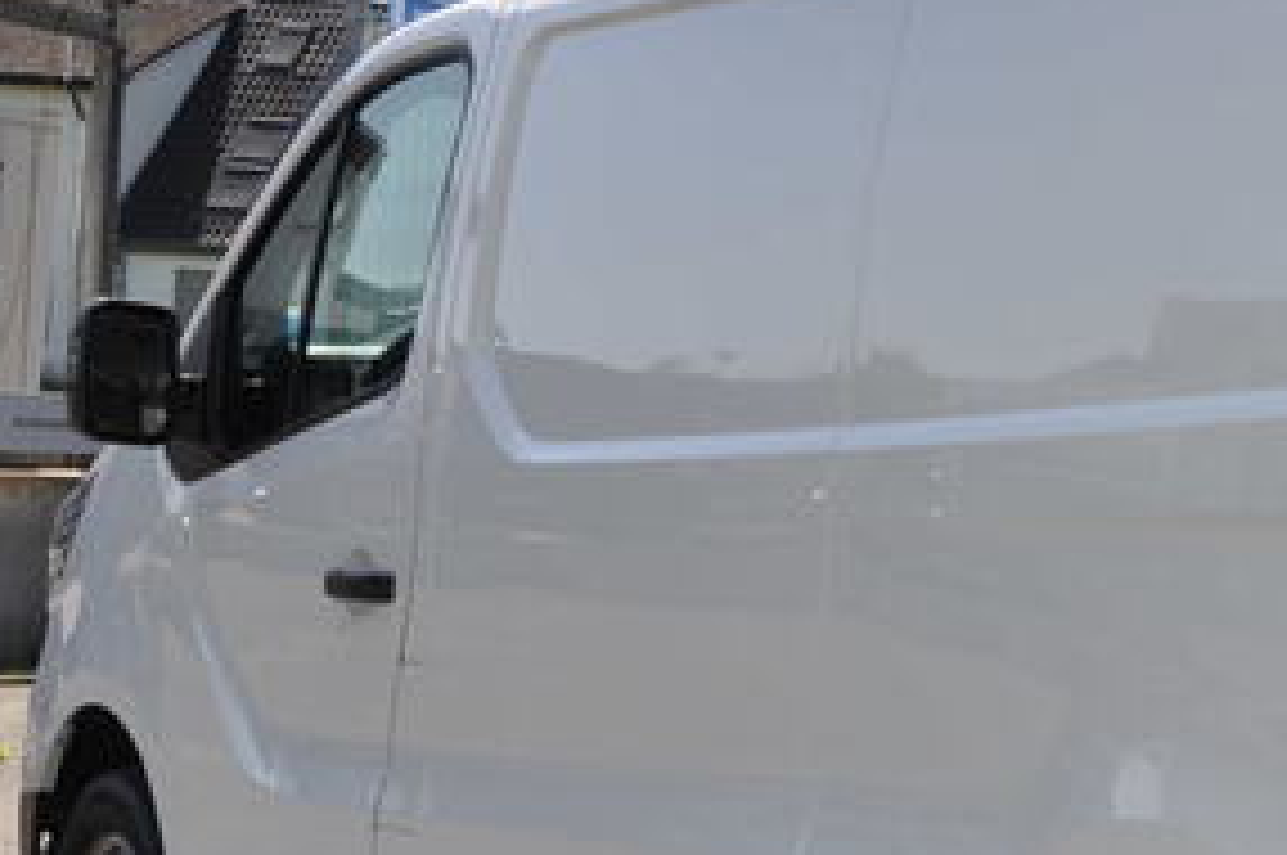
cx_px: 1503
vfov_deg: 12.5
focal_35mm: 109
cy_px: 562
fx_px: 3892
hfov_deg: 17.9
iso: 200
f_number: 11
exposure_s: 1/200
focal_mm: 26
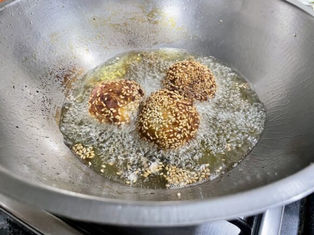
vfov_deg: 53.1
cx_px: 157
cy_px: 118
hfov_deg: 67.3
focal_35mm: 26
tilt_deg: -45.9
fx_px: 236
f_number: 1.6
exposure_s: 1/50
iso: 400
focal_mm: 4.2
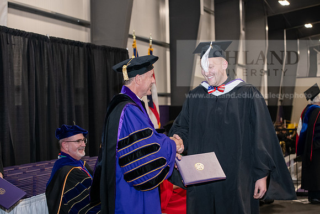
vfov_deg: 19.5
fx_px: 622
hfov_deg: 28.8
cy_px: 107
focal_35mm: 70
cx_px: 160
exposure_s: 1/200
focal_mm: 70
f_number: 5
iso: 2500
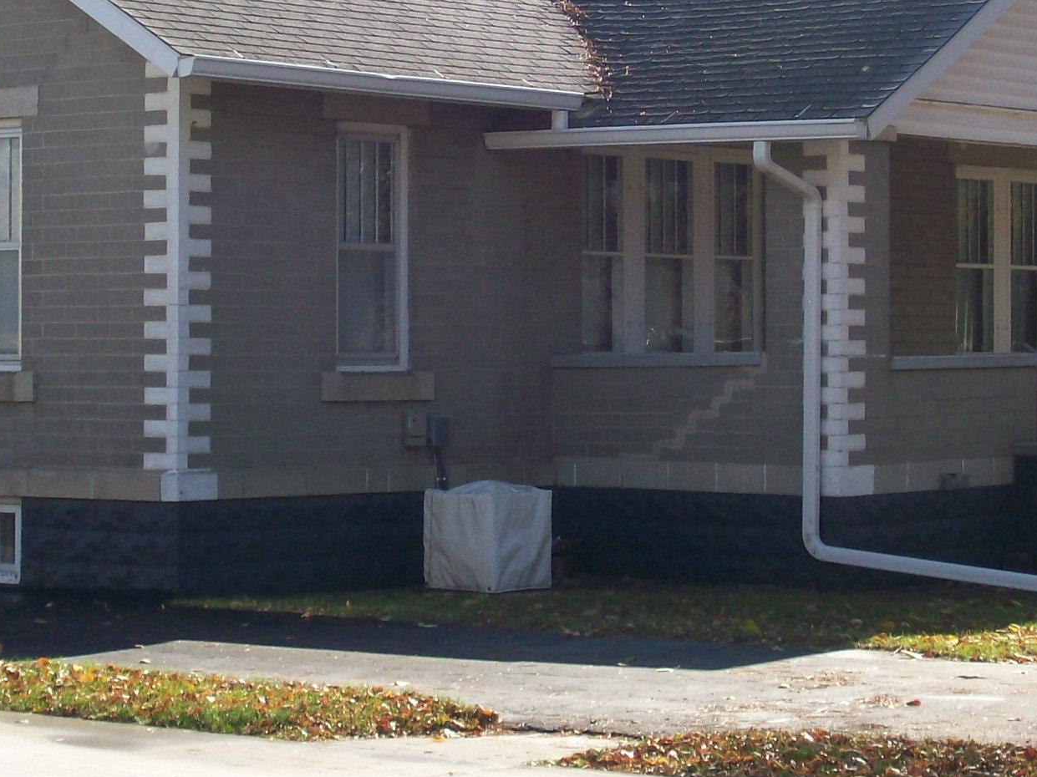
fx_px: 3893
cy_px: 240
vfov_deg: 11.4
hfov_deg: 15.2
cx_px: 513
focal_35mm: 130
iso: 80
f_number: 3.8
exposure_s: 1/428
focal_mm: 11.6
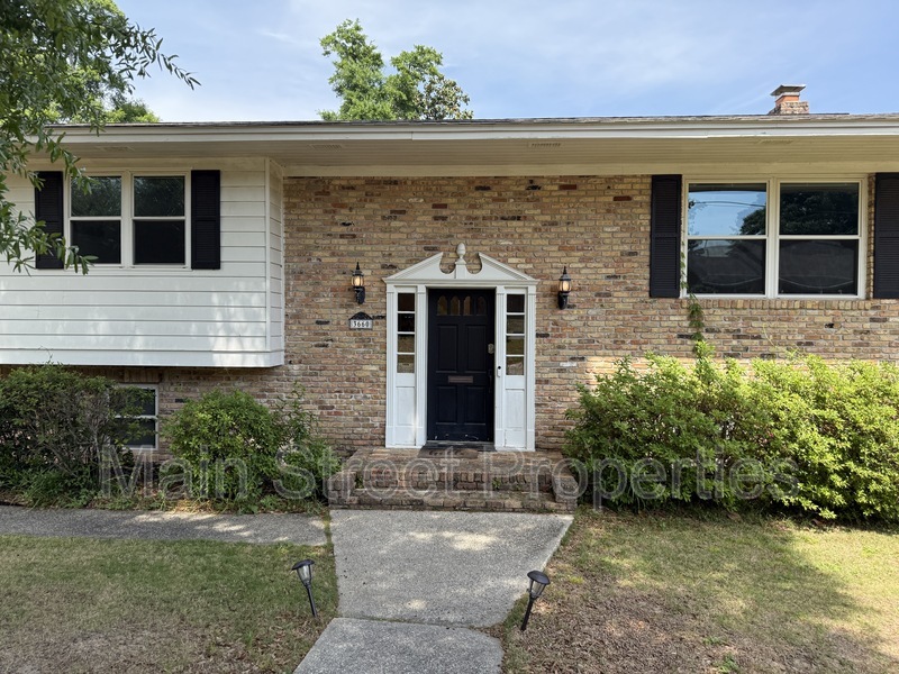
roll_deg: -0.6
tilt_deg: -0.4
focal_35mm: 24
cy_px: 337
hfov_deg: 71.6
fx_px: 623
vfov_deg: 56.8
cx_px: 450
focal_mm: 6.76
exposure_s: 1/1653
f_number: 1.78
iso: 100
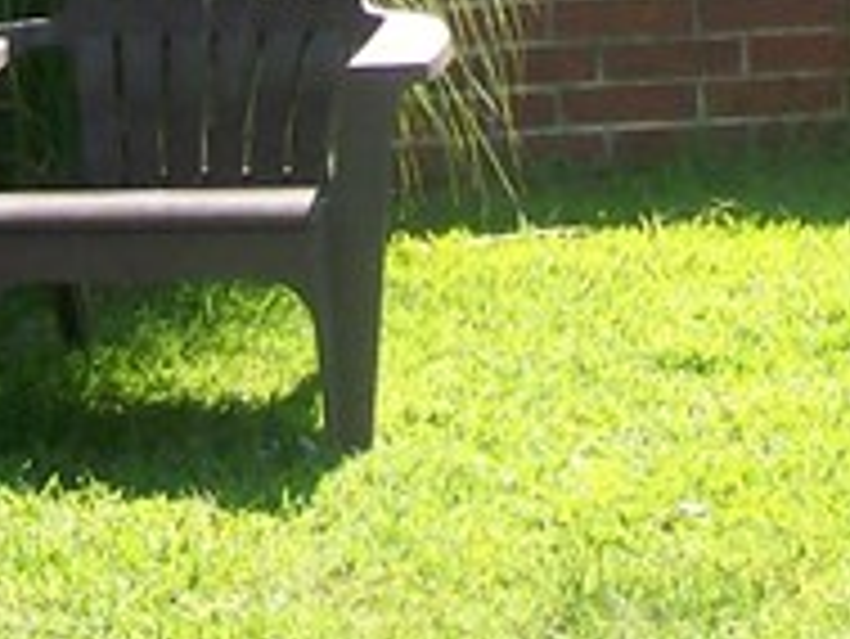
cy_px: -554
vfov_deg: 7.4
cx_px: 747
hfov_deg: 10.1
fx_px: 4791
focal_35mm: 195
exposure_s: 1/405
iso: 80
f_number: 2.7
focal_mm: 6
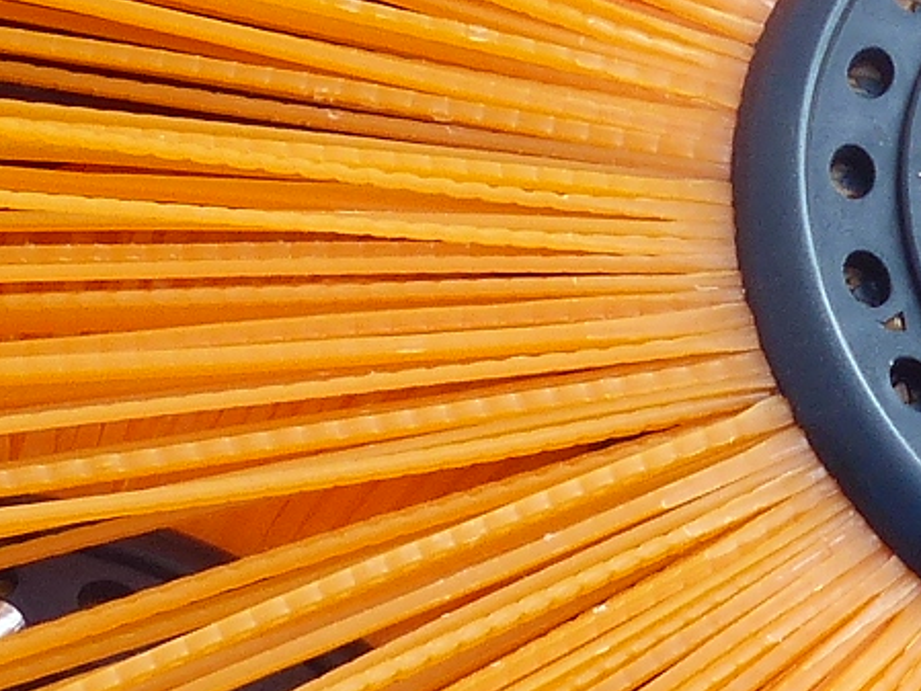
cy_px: 634
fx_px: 4551
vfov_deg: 8.7
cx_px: 642
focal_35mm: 171
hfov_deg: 11.5
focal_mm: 5.4
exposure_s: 1/250
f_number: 4
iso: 100
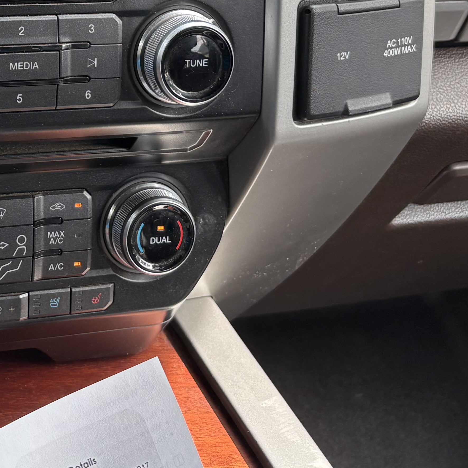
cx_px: -69
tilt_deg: -20.1
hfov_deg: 21.9
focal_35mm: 74
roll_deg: -4.3
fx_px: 1132
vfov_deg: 22.0
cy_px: -59
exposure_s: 1/193
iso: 50
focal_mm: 5.96
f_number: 1.6
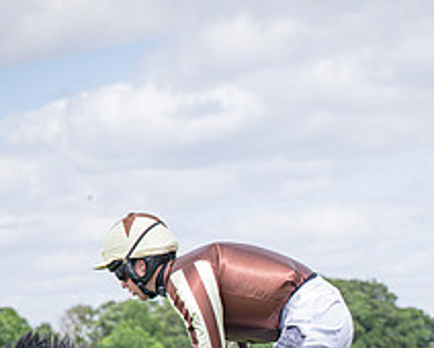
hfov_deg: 9.2
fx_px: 2687
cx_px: 342
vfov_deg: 7.3
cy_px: 438
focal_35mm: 209
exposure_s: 1/1600
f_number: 5
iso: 400
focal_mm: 70
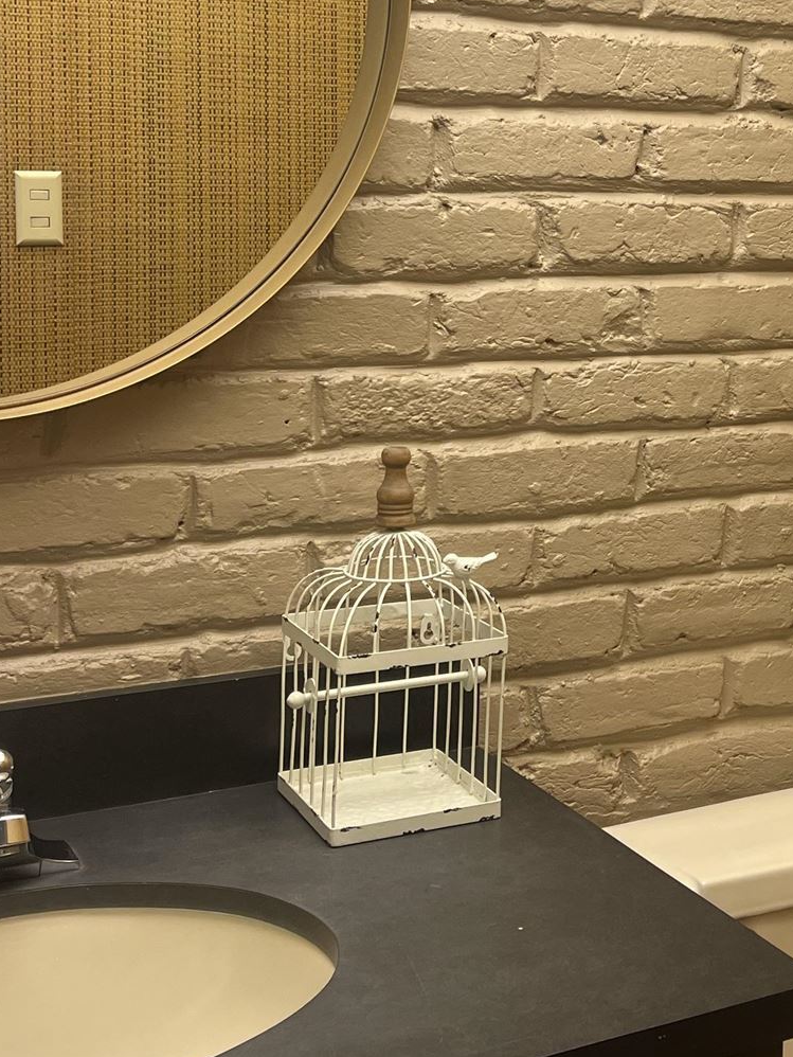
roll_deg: -1.2
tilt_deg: -4.2
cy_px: 322
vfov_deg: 31.8
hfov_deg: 23.8
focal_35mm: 60
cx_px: 705
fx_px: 1832
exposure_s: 1/120
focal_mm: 5.7
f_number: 1.5
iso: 100
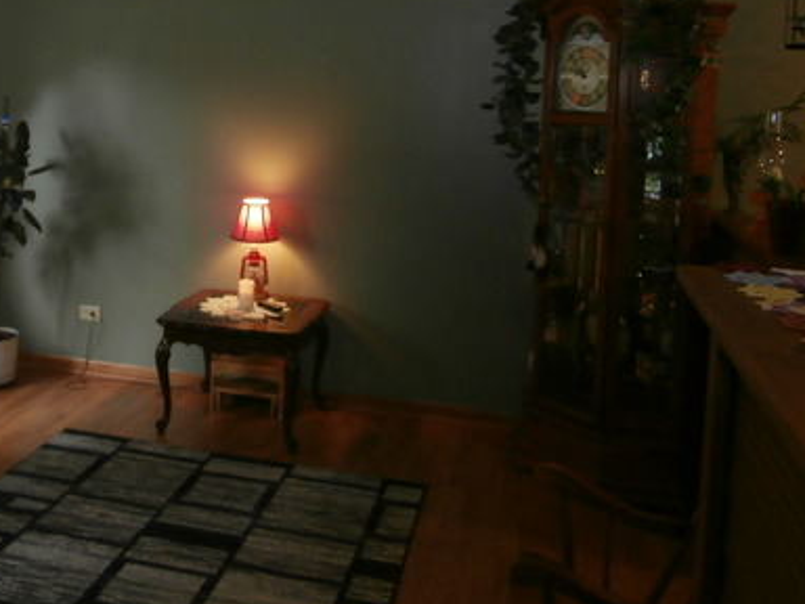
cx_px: 170
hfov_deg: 44.7
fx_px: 930
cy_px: 143
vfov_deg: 35.1
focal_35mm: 40
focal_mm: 4.2
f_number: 3
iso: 200
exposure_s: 1/30
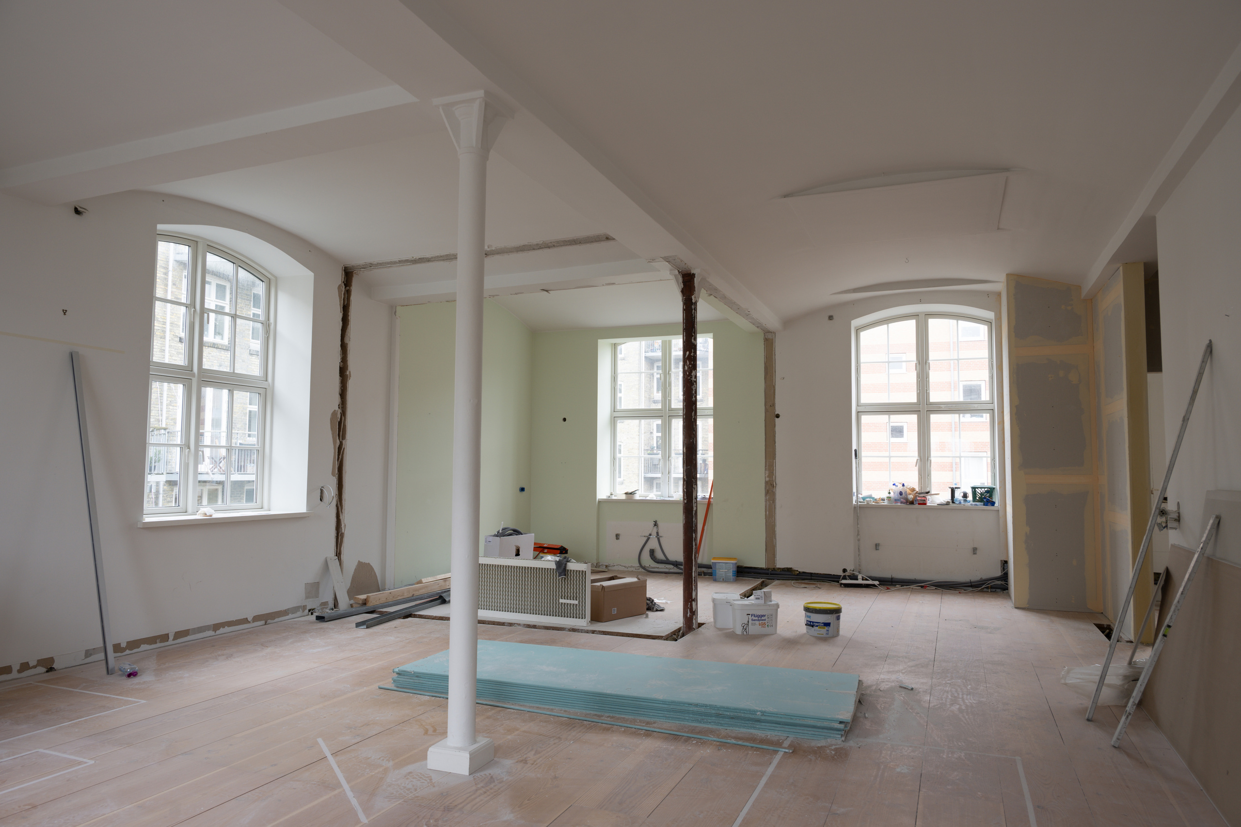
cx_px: 620
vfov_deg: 53.1
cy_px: 414
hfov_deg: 73.7
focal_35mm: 24
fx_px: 827
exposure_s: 1/13
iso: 64
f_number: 8
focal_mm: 24
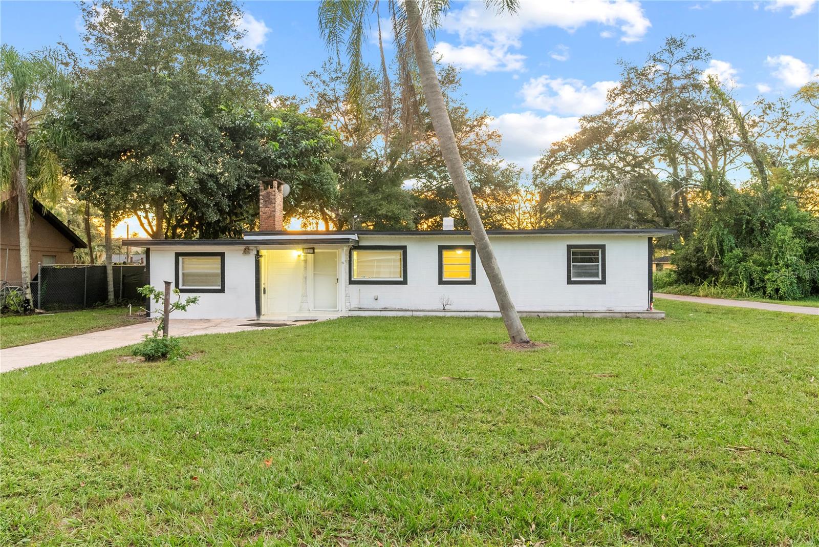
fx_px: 546
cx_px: 410
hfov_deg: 73.7
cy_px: 274
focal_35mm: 24
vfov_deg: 53.2
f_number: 8
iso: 400
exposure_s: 2.5
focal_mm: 24
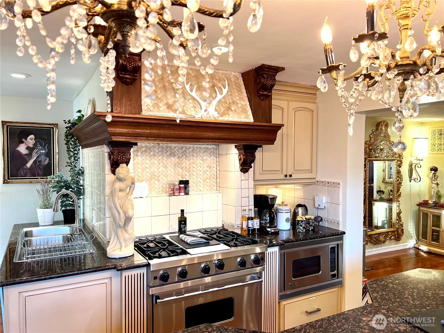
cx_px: 222
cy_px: 166
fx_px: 333
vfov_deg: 53.1
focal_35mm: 26
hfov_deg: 67.3
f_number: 1.5
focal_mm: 5.7
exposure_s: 1/120
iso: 100
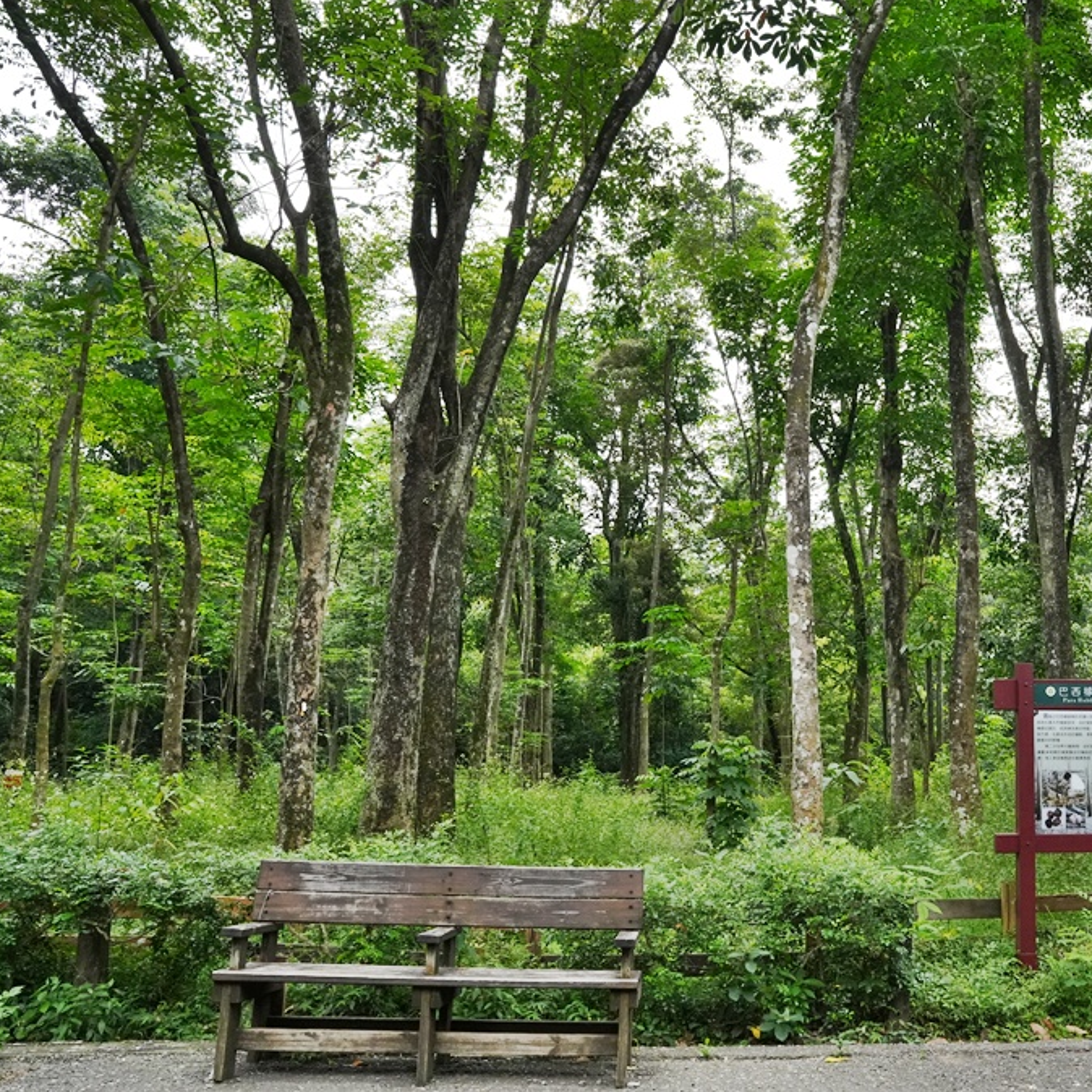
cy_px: 540
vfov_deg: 52.5
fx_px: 1106
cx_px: 817
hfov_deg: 50.4
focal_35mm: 31
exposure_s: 1/1000
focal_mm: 24
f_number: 8
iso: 2500
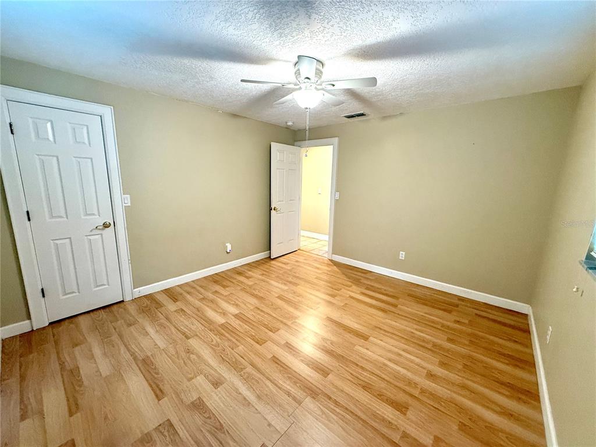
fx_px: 241
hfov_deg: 102.1
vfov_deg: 85.7
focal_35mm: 14
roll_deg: -1.4
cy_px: 224
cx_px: 298
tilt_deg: -10.4
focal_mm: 2.22
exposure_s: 1/60
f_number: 2.2
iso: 400
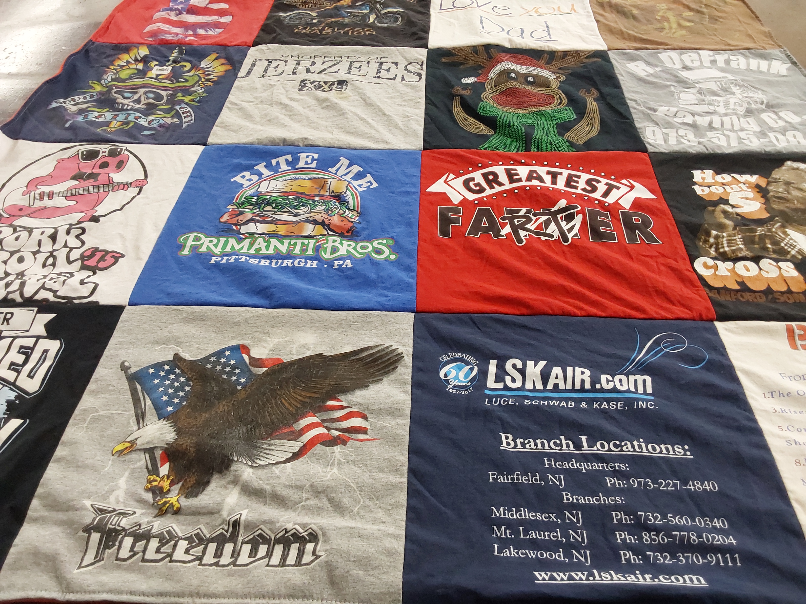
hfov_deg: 63.4
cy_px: 302
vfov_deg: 49.7
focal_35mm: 28
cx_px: 403
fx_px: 652
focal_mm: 2.91
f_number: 1.9
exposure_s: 1/60
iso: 160
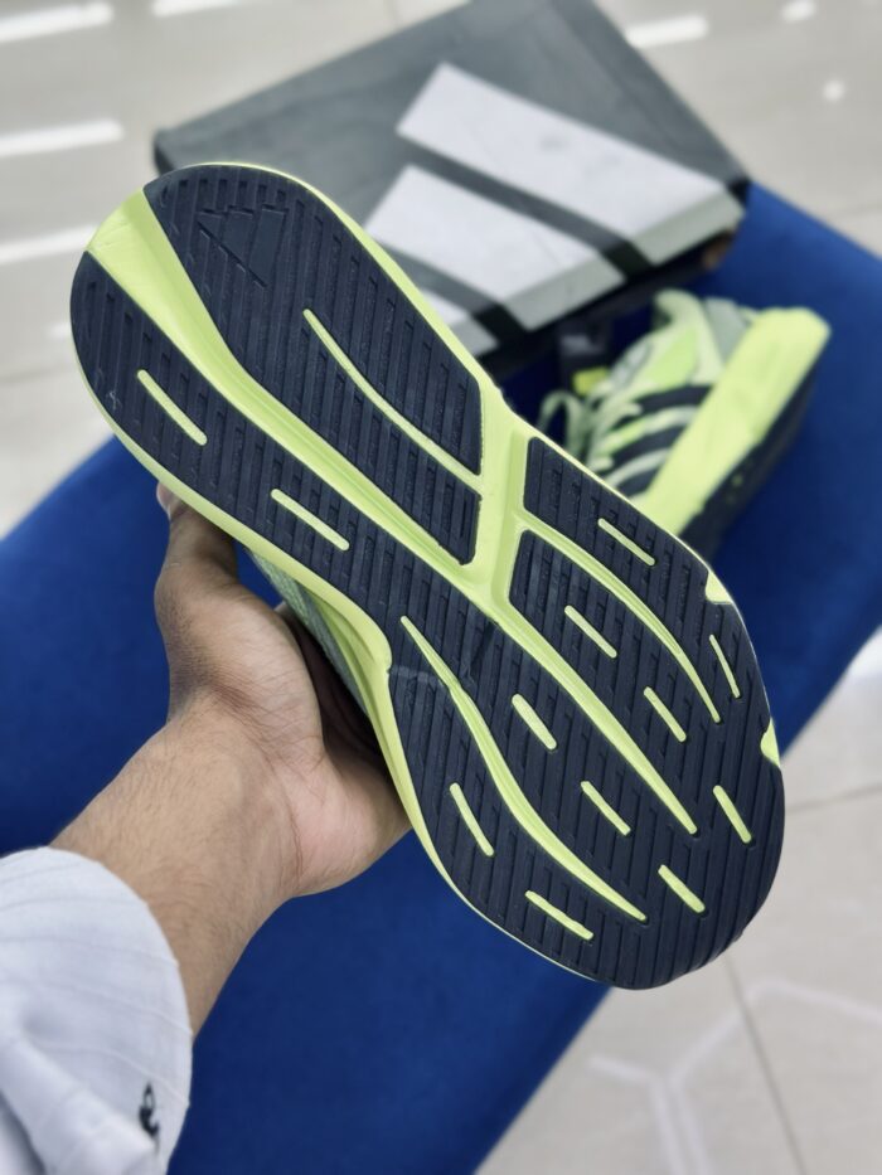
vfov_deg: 39.7
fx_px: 1630
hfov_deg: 30.3
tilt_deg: -62.6
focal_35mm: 48
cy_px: 588
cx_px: 441
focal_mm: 6.86
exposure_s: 1/100
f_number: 1.78
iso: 100
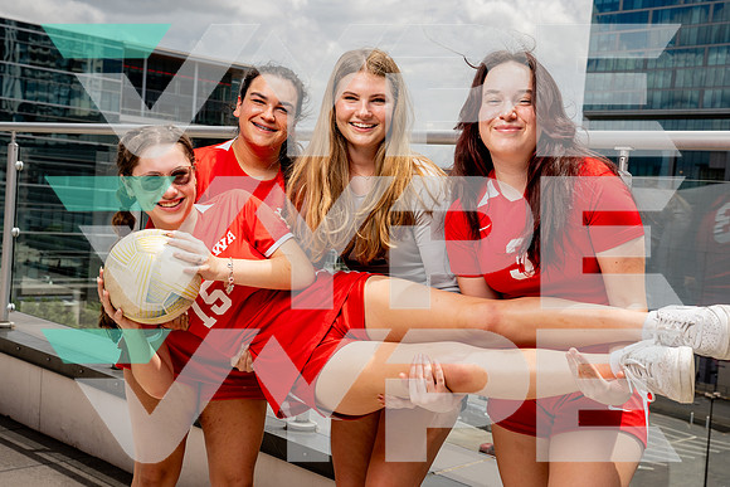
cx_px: 365
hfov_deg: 41.9
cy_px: 244
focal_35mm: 47
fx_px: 953
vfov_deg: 28.7
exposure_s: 1/500
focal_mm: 43
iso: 100
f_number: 7.1
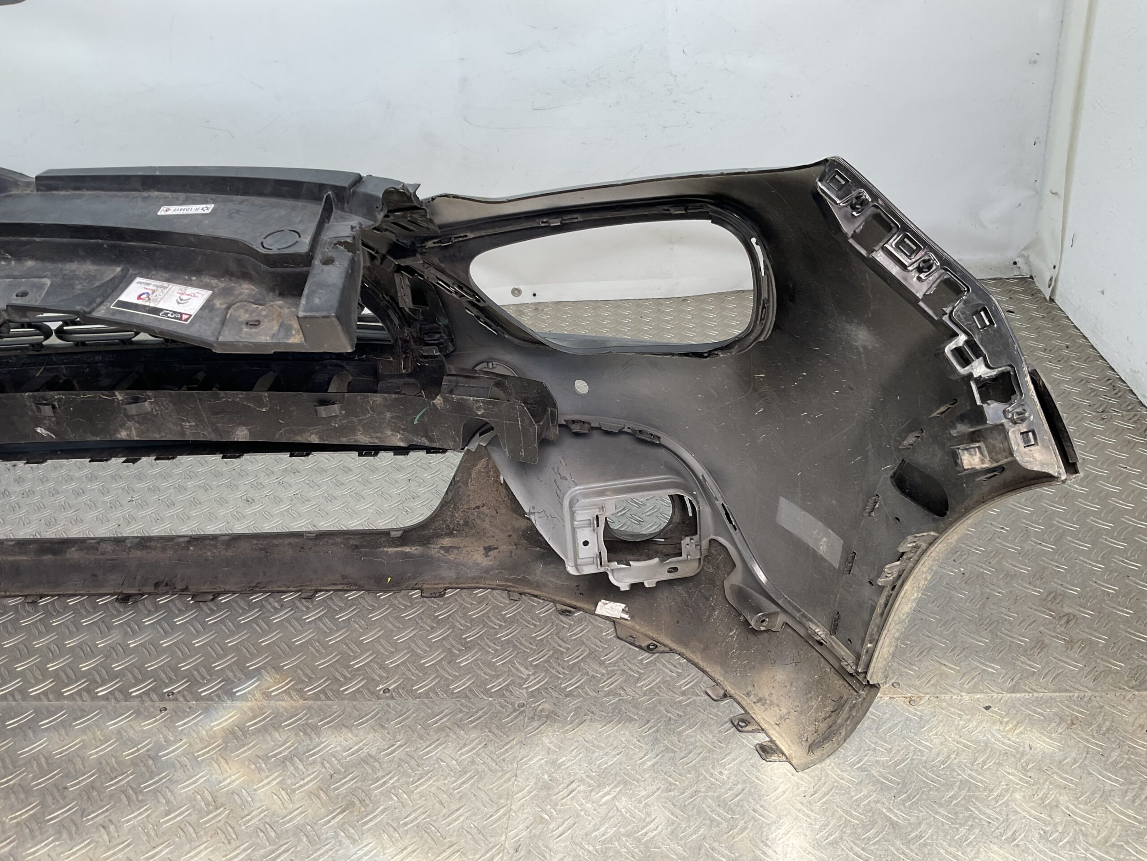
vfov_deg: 48.2
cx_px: 574
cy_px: 430
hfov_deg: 61.7
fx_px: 961
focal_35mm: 29
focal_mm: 3
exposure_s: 1/114
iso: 16
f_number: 1.8
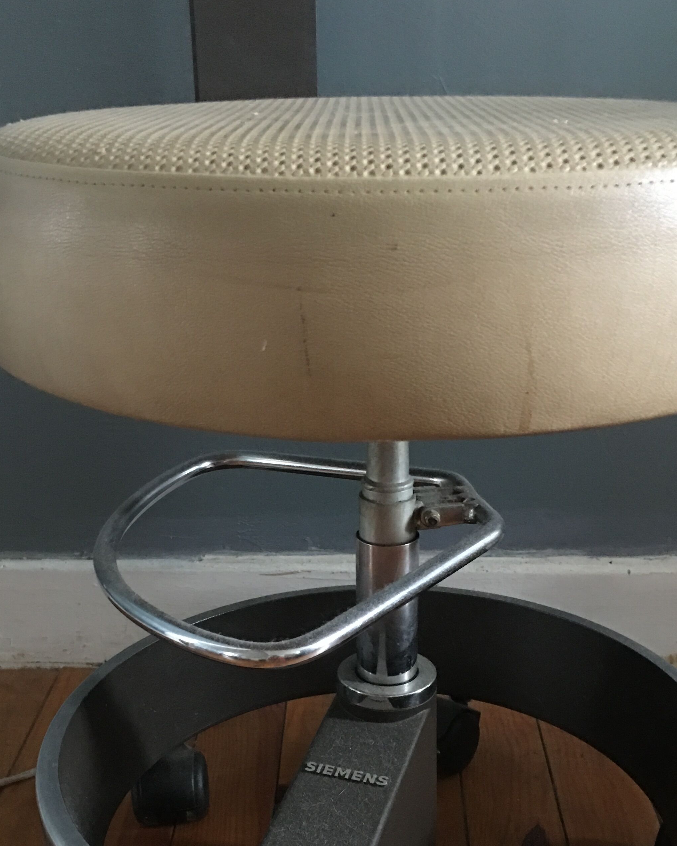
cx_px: 343
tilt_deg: -26.6
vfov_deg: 40.1
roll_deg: -0.6
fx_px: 1127
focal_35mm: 45
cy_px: 621
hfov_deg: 33.4
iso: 125
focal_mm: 4.15
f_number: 2.2
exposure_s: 1/4
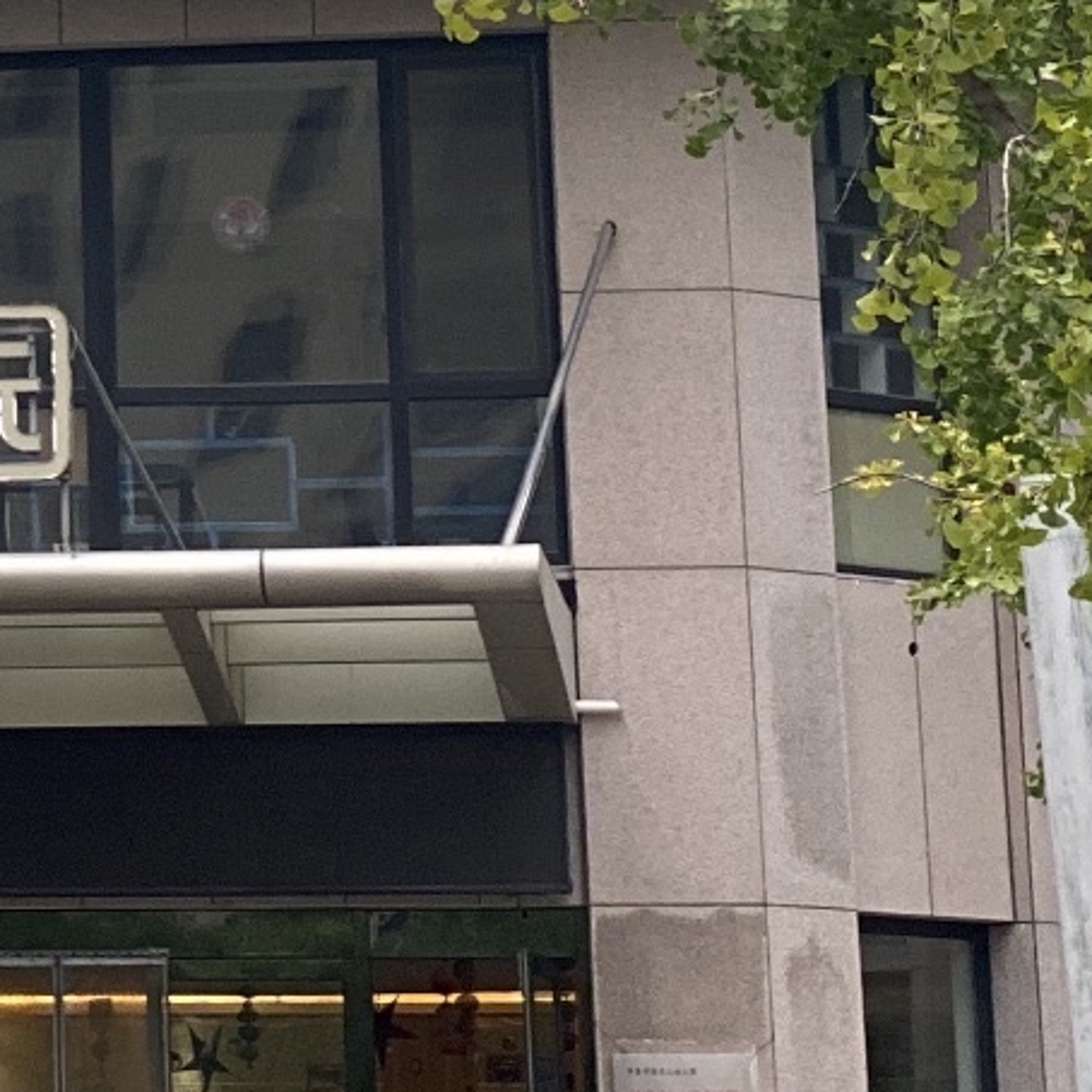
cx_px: -553
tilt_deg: +15.4
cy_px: -575
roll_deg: -0.6
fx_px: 7281
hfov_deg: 8.4
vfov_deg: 8.4
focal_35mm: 204
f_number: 2
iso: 50
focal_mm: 6
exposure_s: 1/122
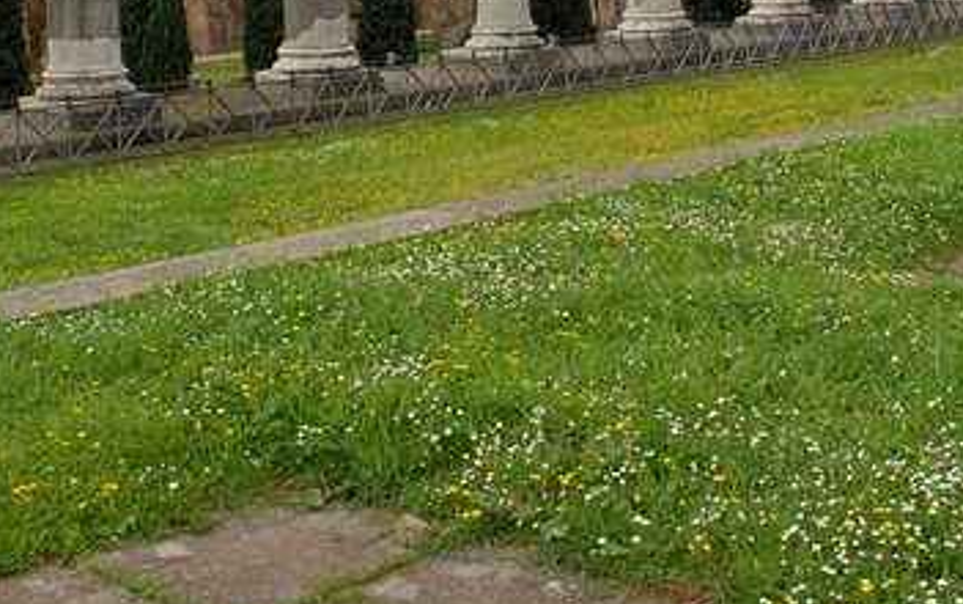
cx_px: 417
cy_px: -67
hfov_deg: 33.4
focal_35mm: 61
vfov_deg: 20.3
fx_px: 1602
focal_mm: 14
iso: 200
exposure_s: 1/200
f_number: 7.1
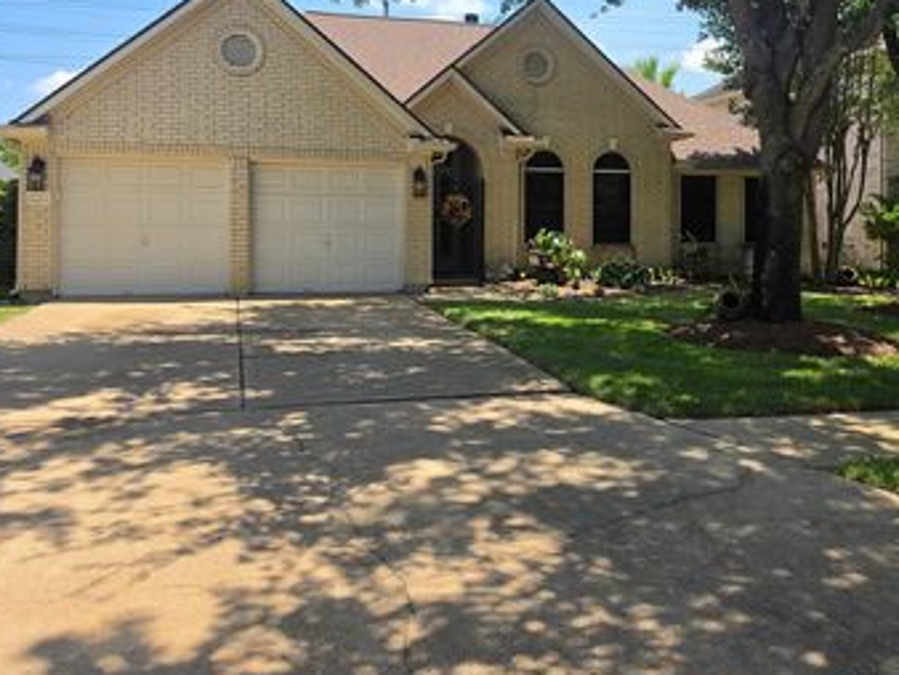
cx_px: 500
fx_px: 884
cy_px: 209
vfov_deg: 41.1
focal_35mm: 34
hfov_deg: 53.8
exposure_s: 1/3889
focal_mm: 6.5
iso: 64
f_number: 1.4
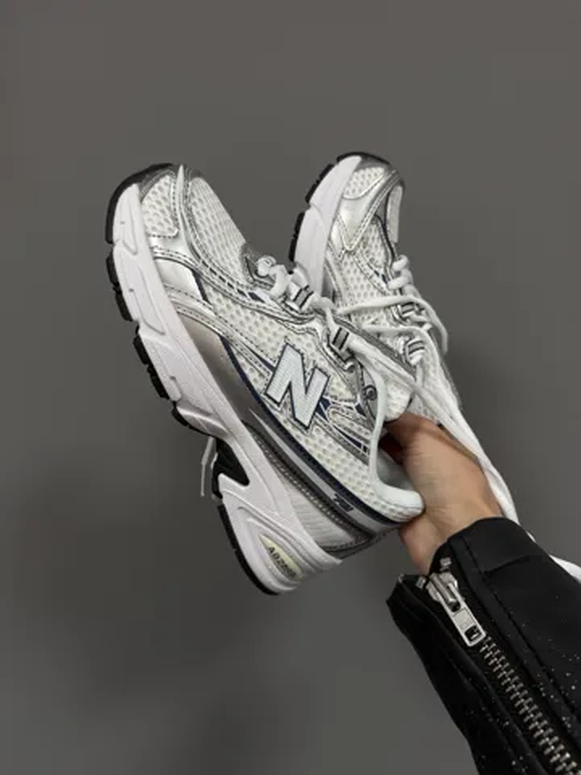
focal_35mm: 24
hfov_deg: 56.8
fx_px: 537
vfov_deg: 71.6
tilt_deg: -5.1
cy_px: 388
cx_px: 290
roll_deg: -0.3
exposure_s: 1/121
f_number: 1.78
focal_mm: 6.76
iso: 160
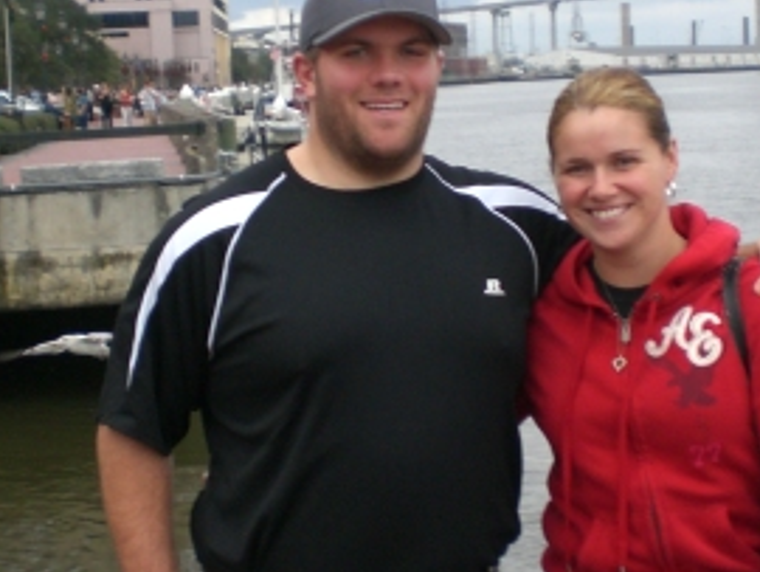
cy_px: 296
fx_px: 1978
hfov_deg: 21.7
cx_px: 459
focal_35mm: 90
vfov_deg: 16.4
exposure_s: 1/160
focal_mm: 6.3
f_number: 3.1
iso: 100
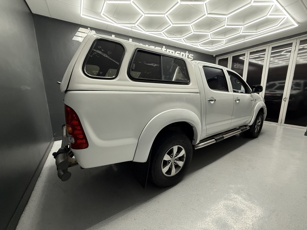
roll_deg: +0.6
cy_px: 115
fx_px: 124
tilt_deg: -11.7
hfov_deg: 102.1
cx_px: 154
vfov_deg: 85.7
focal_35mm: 14
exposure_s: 1/100
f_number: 2.2
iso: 250
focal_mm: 2.22
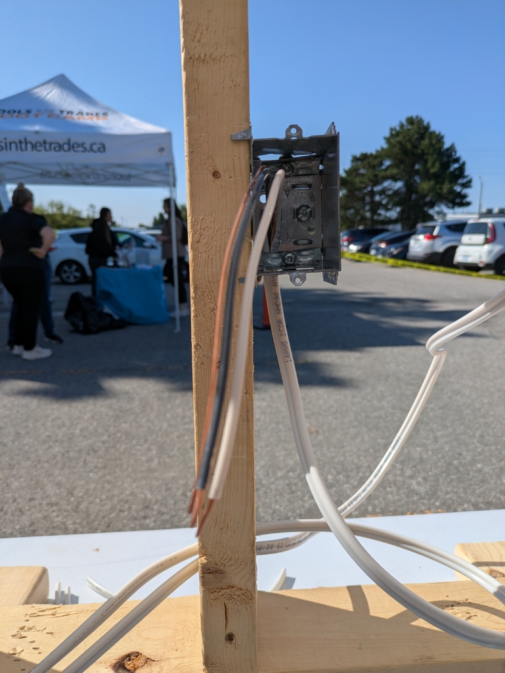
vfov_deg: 69.4
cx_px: 252
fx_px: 486
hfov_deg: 54.9
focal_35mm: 25
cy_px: 336
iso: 49
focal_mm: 5.43
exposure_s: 1/3226
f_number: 1.89
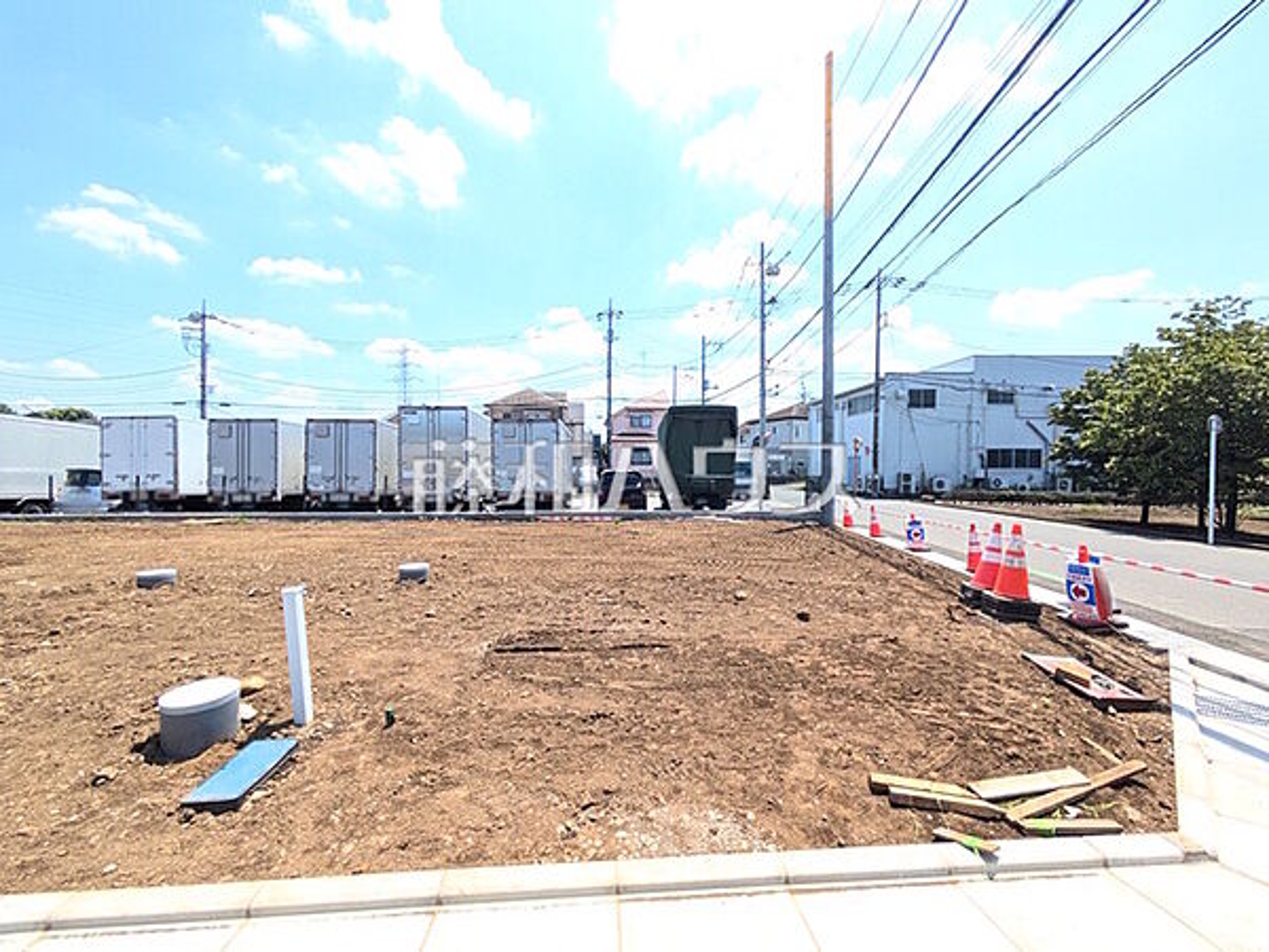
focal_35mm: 14
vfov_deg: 85.7
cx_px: 634
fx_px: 513
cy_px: 476
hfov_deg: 102.1
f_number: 2.2
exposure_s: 1/883
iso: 50
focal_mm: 1.83
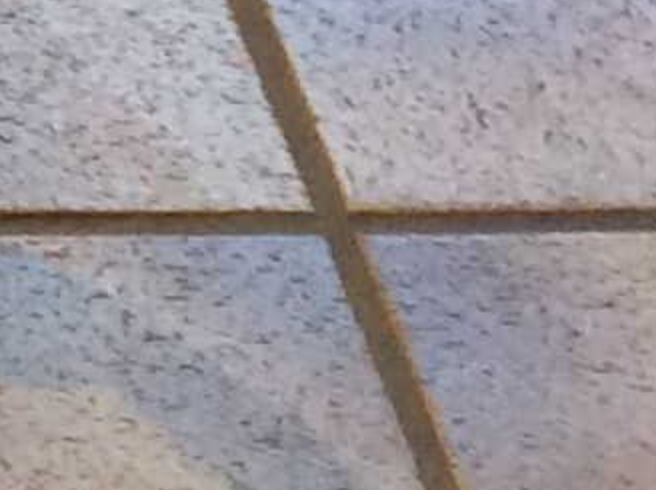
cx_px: -1316
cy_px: -504
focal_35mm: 253
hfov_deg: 7.0
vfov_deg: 5.7
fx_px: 4788
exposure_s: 1/25
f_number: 2.4
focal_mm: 3.3
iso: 160
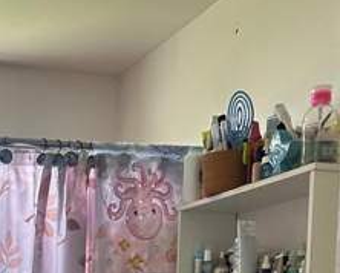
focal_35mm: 73
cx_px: 47
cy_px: 433
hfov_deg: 25.4
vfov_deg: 18.2
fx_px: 735
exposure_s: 1/60
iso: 160
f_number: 1.5
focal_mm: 5.7
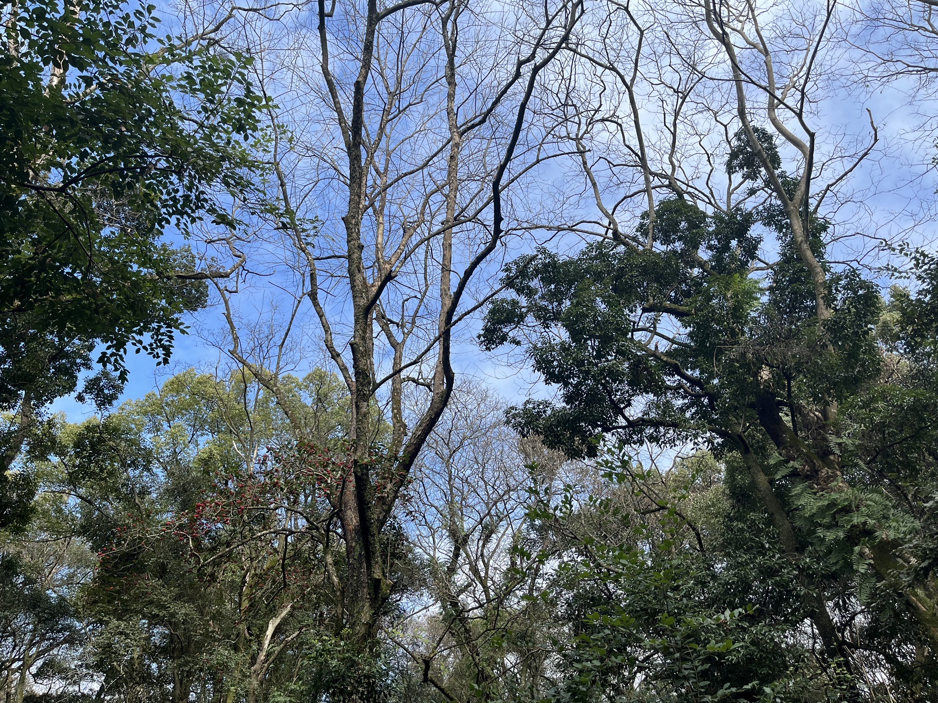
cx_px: 457
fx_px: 732
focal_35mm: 27
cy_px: 340
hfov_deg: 65.3
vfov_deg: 51.3
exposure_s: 1/1623
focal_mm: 5.1
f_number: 1.6
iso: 50
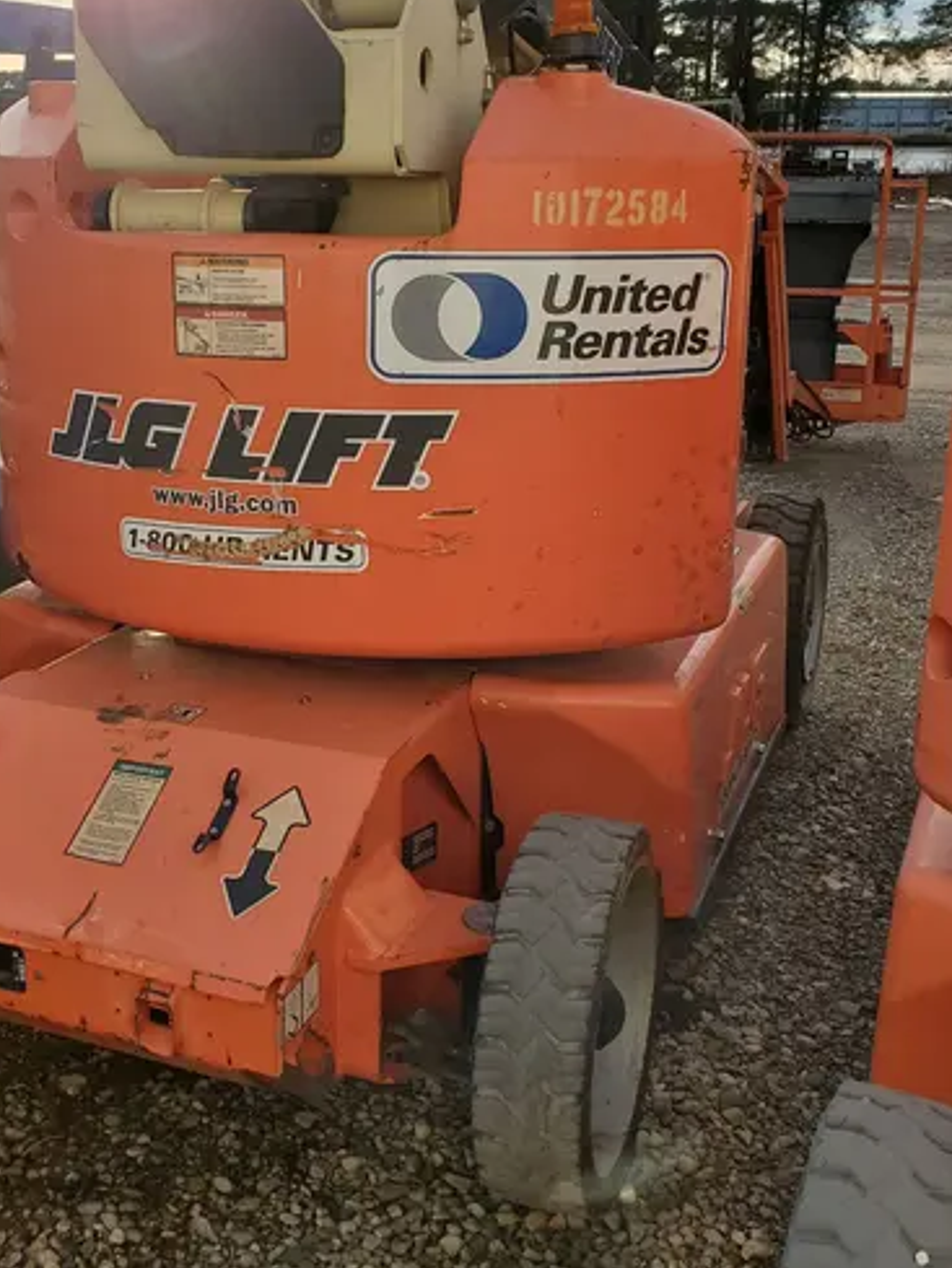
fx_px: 1429
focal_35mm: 39
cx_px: 381
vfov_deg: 47.6
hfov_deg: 36.7
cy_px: 510
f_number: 2.4
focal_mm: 4.3
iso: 50
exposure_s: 1/1046
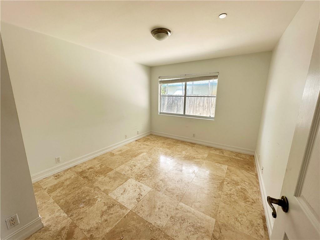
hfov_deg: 102.1
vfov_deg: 85.7
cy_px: 120
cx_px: 160
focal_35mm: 14
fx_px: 129
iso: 40
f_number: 2.2
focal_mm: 2.22
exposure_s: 1/99
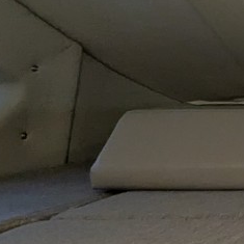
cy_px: -24
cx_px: 518
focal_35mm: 84
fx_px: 670
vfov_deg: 19.8
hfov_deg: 15.5
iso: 96
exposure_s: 1/190
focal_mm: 2.35
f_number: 2.2
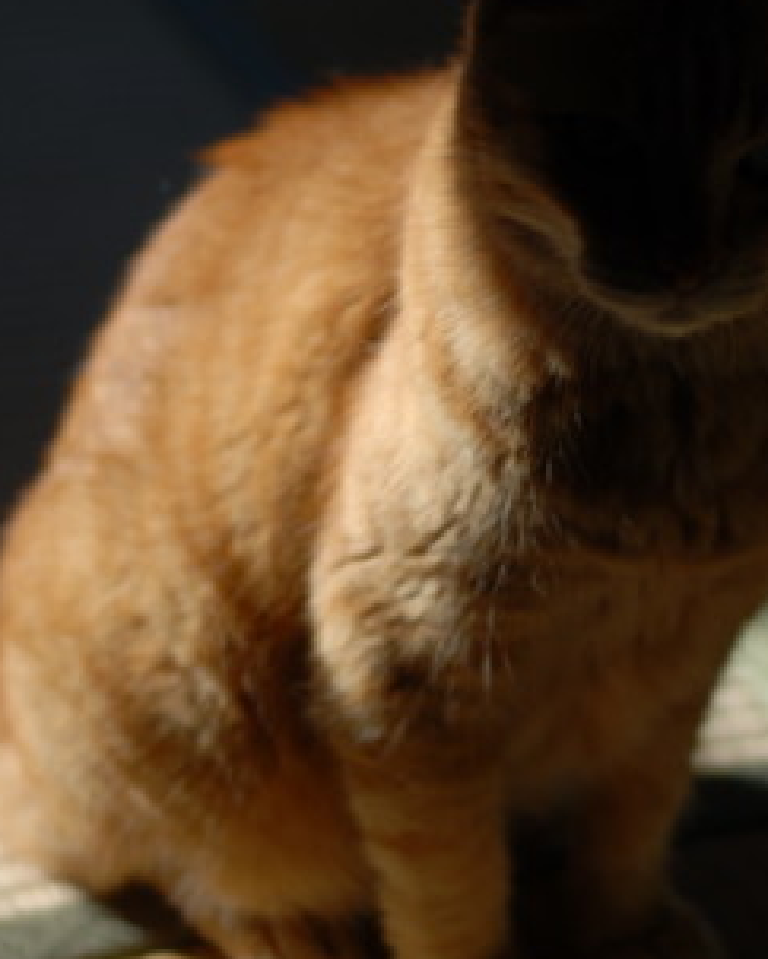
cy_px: 298
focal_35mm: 140
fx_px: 3974
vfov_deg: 13.7
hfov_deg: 11.0
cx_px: 514
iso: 100
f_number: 2
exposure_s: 1/2500
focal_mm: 50
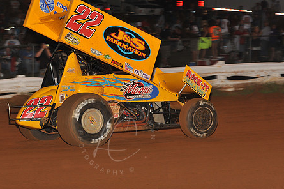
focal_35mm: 146
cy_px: 77
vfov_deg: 9.4
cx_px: 116
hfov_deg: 14.1
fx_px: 1151
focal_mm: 112
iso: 1000
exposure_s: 1/320
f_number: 7.1
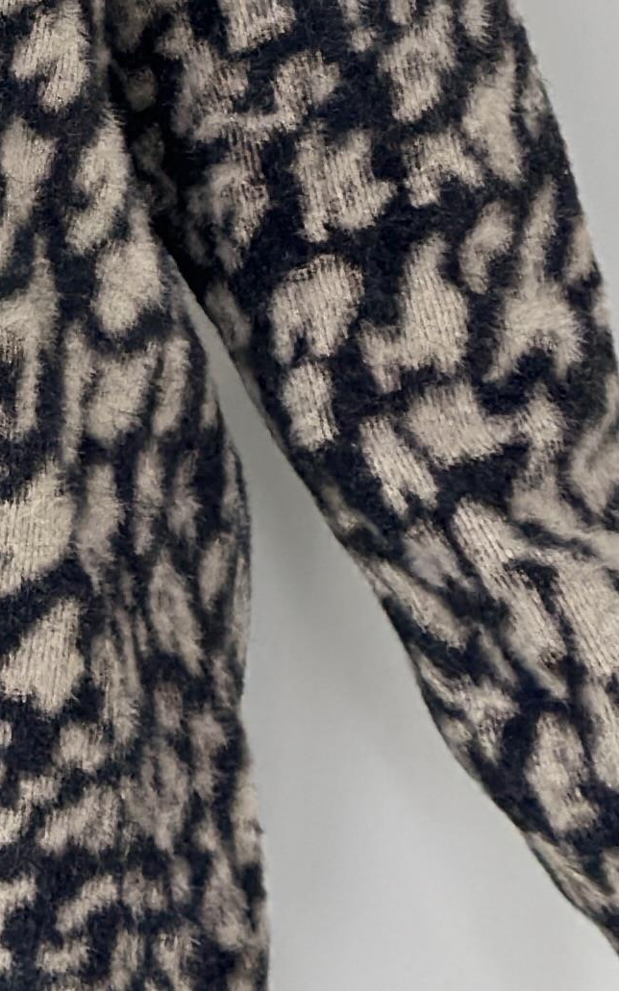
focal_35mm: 199
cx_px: -234
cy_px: -554
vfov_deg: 10.2
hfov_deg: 6.5
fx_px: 5374
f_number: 1.78
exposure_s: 1/100
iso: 125
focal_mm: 6.86
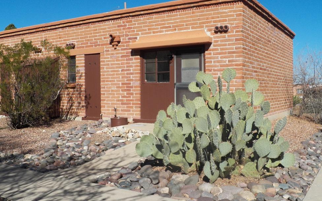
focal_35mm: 38
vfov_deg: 33.6
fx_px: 333
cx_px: 160
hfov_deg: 51.5
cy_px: 105
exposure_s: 1/1600
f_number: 4
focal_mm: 6.3
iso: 125
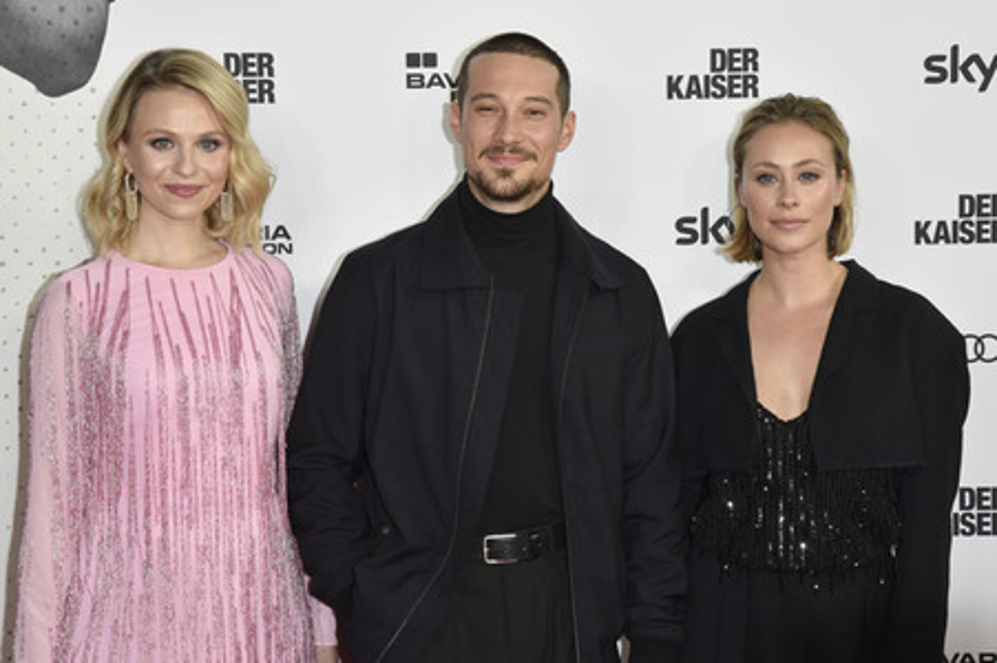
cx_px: 498
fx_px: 2491
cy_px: 332
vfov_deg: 15.2
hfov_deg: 22.6
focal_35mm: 90
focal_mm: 90
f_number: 9
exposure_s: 1/250
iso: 2000
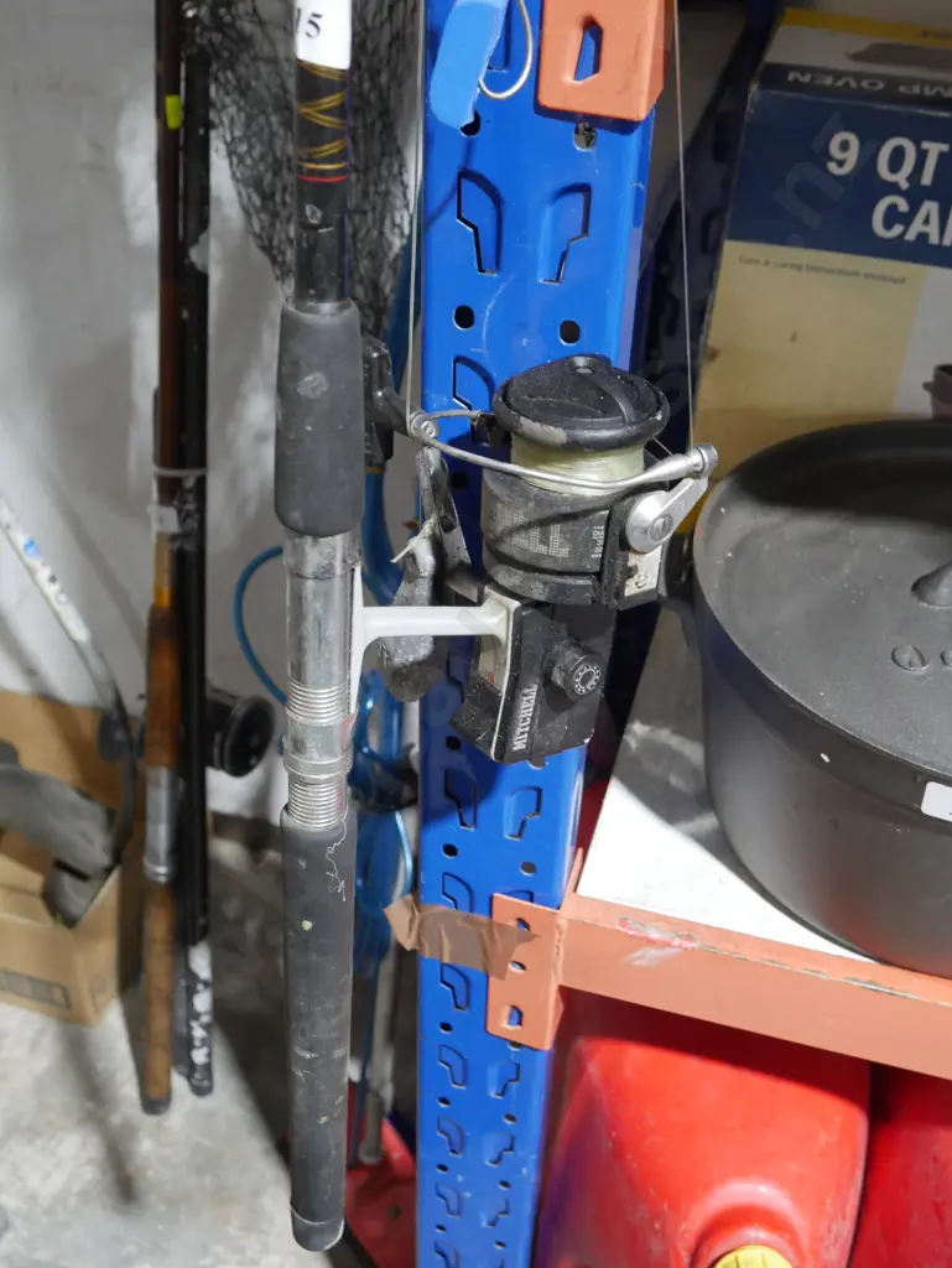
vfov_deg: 46.8
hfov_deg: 36.0
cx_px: 476
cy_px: 634
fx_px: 1466
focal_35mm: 40
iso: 2000
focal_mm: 20
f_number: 4.4
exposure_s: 1/60
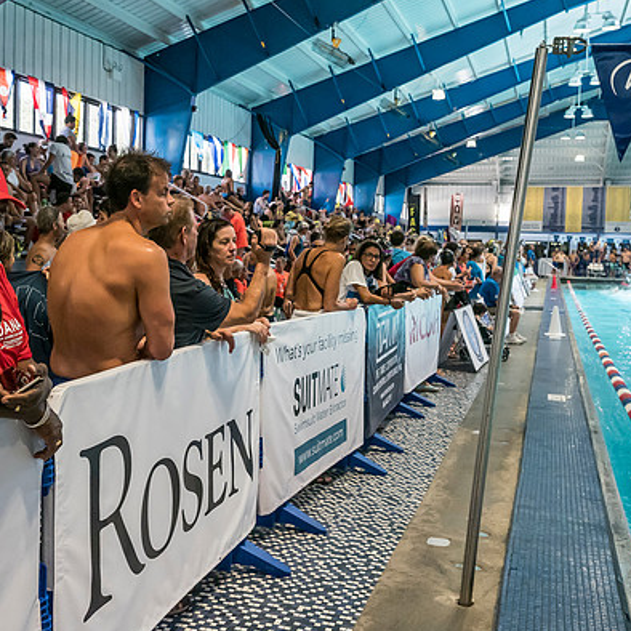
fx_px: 804
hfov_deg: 42.4
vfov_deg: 42.8
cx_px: 221
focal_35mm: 39
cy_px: 294
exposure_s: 1/640
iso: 3200
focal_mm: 15
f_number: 3.5
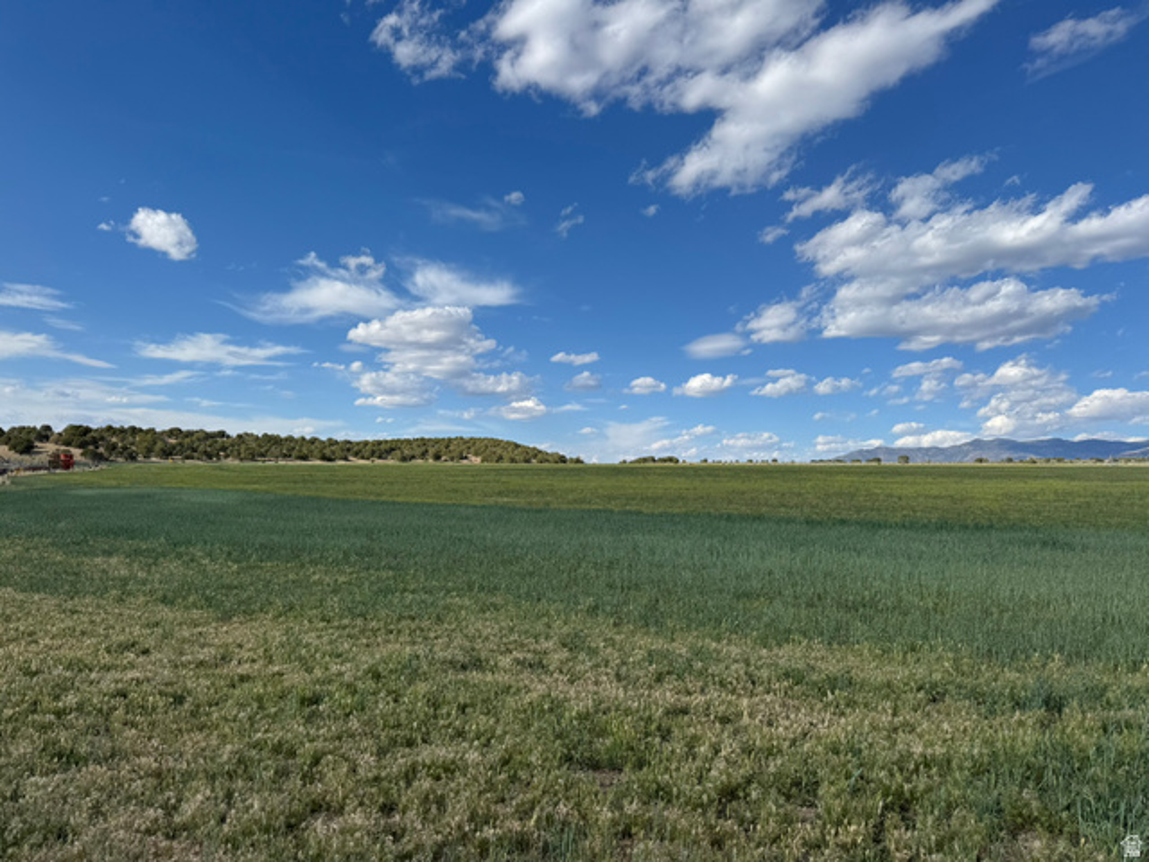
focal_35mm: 24
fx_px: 797
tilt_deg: +3.3
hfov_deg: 71.6
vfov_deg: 56.8
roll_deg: -2.6
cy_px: 431
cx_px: 574
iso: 80
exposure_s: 1/5814
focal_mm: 6.76
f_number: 1.78
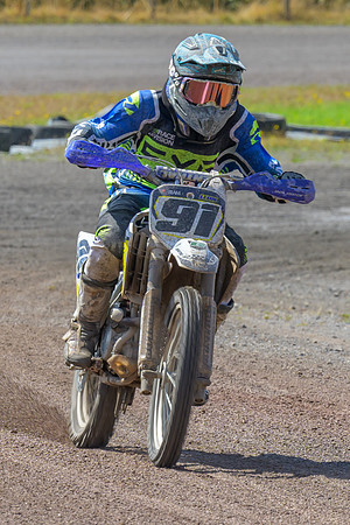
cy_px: 372
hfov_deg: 2.1
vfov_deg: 3.1
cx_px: 311
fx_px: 9775
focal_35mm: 670
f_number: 6.3
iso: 160
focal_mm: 180
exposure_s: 1/500
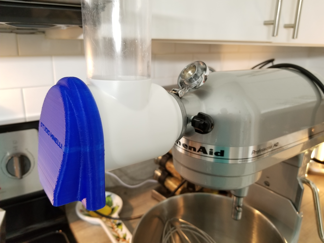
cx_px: 162
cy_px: 122
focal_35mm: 26
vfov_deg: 53.1
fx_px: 243
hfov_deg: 67.3
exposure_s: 1/24
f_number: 1.7
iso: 200
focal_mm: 4.25
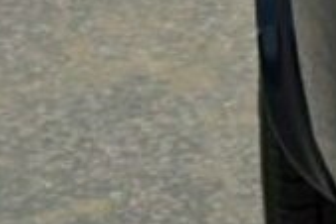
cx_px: 1143
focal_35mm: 425
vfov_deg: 3.2
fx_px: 3970
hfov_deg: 4.6
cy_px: -142
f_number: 10
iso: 100
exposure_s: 1/400
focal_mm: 40
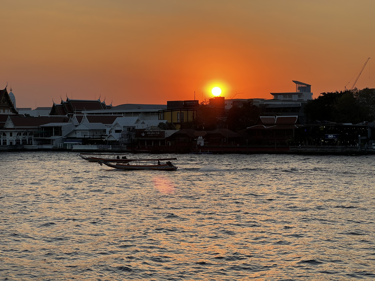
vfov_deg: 19.1
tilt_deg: +0.0
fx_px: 834
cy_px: 140
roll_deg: +0.6
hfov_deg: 25.3
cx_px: 188
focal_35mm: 77
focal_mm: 9
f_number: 2.8
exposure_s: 1/269
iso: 32
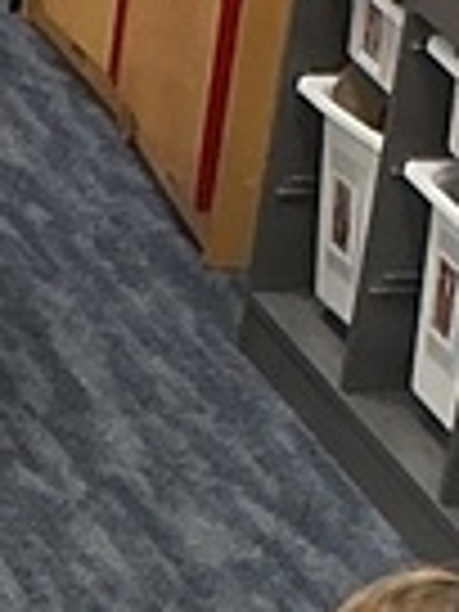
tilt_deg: -41.9
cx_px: -608
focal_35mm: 218
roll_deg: -2.7
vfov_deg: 7.7
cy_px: 1948
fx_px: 3854
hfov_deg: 6.5
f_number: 1.8
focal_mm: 3
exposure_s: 1/60
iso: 64
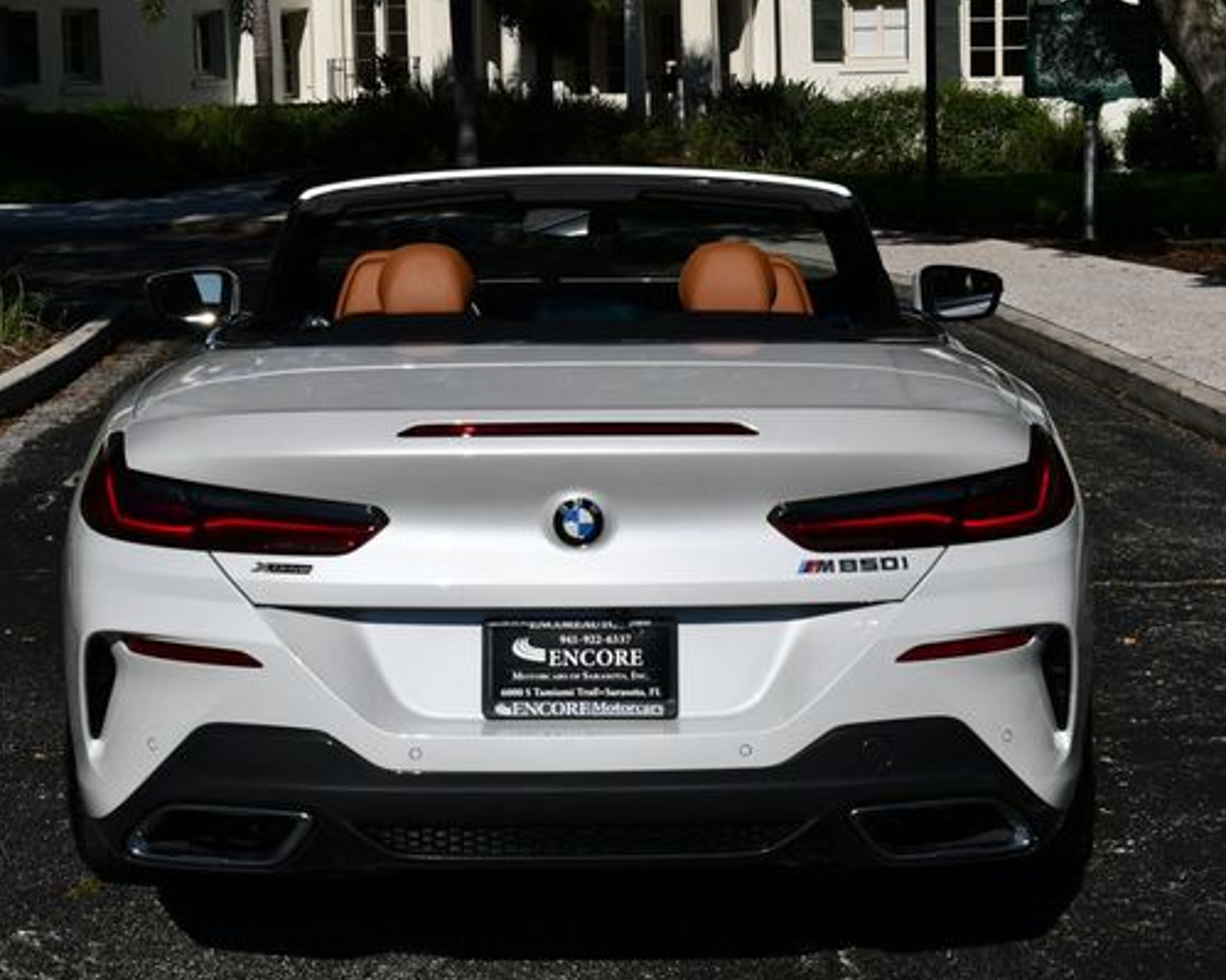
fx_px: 2975
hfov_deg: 23.3
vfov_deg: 18.7
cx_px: 602
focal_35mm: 82
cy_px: 501
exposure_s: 1/500
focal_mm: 34
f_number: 11
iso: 100
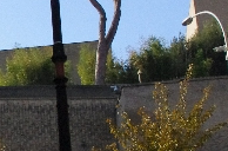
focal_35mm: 124
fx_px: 783
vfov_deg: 11.0
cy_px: 93
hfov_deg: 15.4
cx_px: -102
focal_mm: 20
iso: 3200
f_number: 14
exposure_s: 1/400
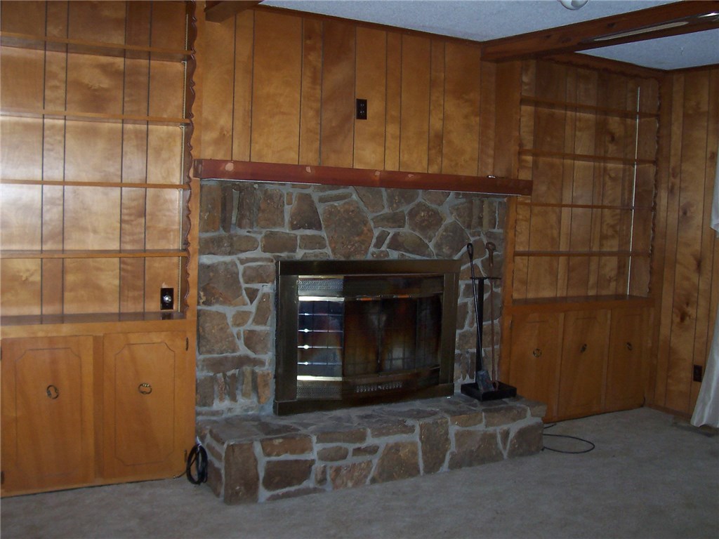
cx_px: 360
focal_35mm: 37
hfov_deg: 50.1
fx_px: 769
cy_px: 270
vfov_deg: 38.7
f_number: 2.8
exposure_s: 1/60
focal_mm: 5.6
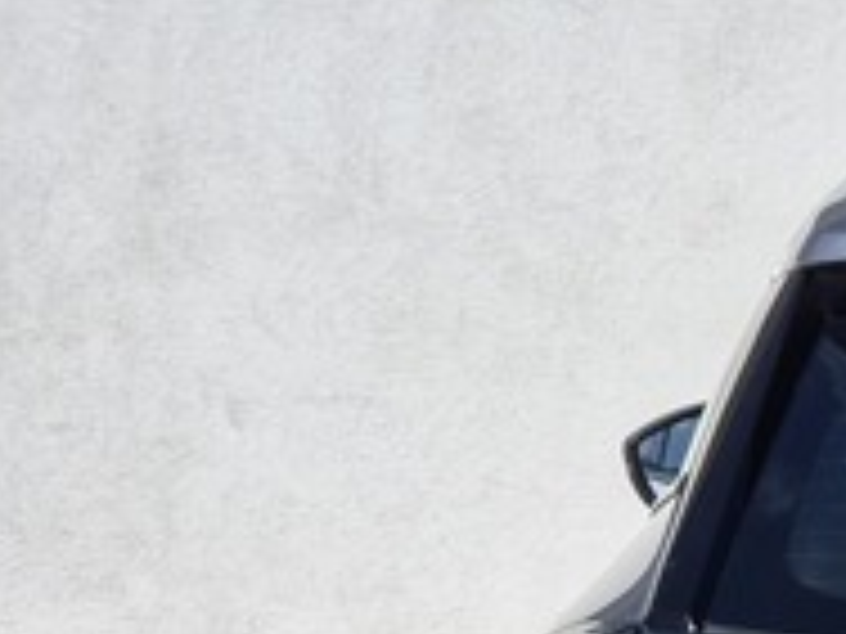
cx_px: 1420
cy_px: 994
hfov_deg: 8.2
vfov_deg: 6.3
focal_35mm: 233
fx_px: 5694
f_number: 2.4
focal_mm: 7
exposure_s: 1/1476
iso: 25
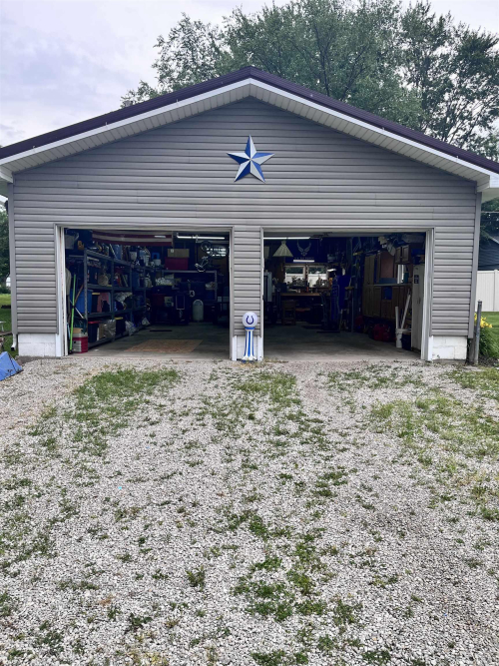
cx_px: 250
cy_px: 333
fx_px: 500
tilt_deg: -6.2
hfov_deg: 53.0
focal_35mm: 26
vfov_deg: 67.3
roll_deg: +0.5
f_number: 1.6
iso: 50
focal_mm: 5.1
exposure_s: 1/397
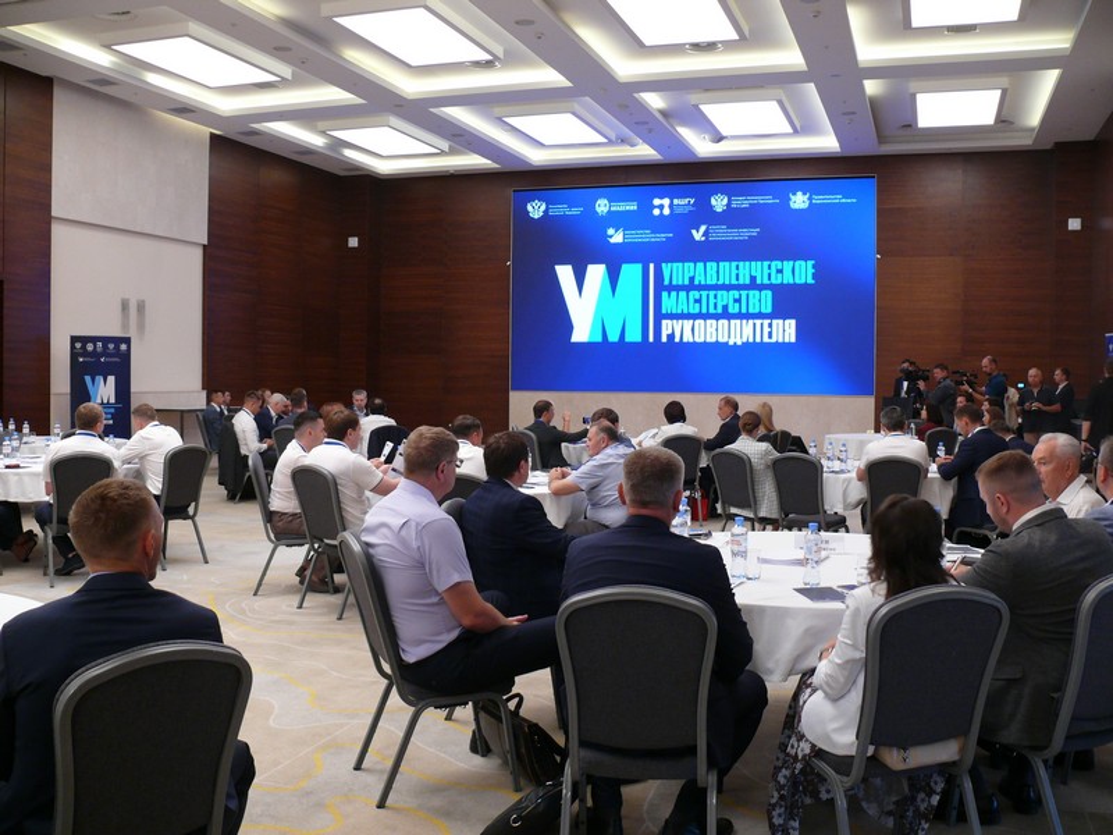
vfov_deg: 40.7
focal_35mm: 35
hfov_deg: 52.6
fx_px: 1125
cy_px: 418
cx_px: 556
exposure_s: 1/30
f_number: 2.8
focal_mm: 7.4
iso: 200
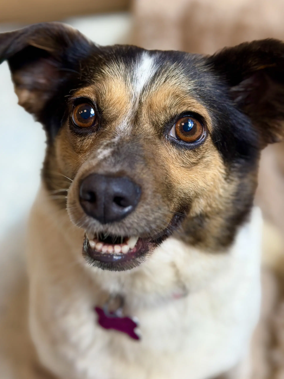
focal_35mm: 48
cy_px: 190
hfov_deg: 30.3
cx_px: 142
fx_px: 525
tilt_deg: -53.2
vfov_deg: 39.7
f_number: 1.78
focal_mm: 6.76
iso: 64
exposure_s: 1/178
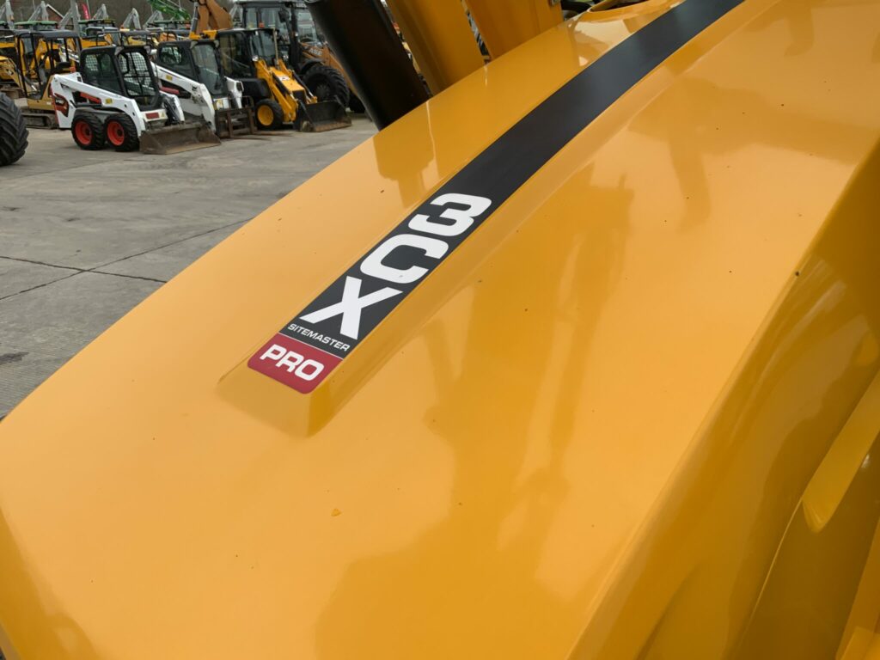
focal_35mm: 29
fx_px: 737
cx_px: 440
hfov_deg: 61.7
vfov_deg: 48.2
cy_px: 330
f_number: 1.8
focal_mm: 3
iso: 16
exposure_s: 1/869
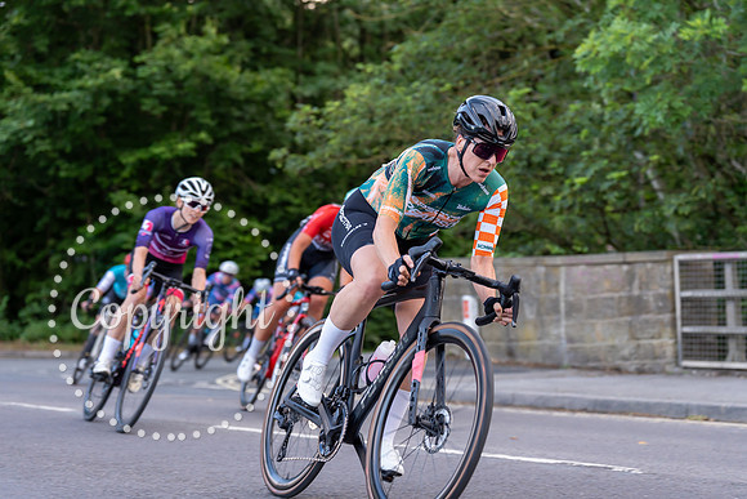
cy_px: 250
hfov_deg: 26.6
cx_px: 374
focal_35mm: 76
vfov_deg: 18.0
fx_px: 1577
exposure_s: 1/500
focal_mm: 76
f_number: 3.2
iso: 1000
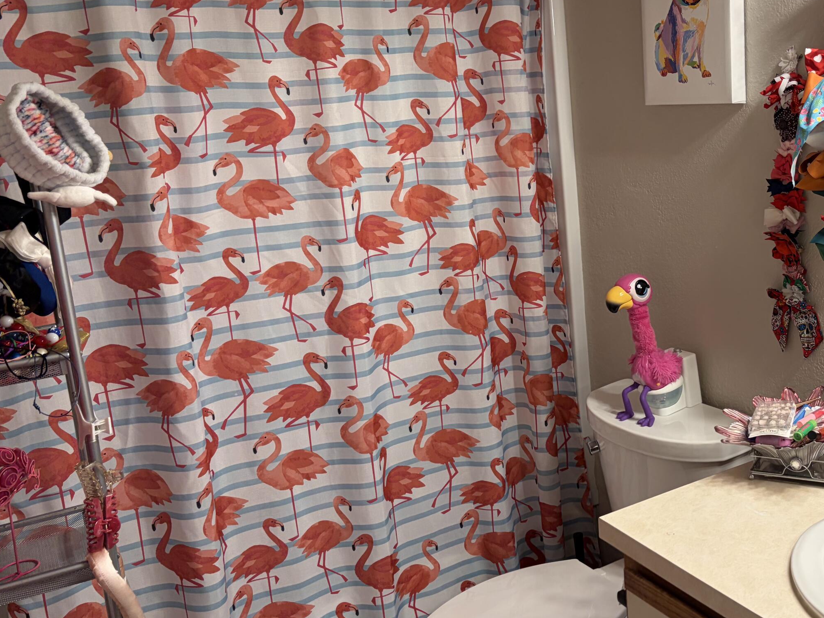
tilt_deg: -10.2
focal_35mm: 39
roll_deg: +2.9
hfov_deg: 46.4
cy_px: 280
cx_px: 601
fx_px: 928
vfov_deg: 36.8
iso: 125
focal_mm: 5.96
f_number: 1.6
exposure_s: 1/120
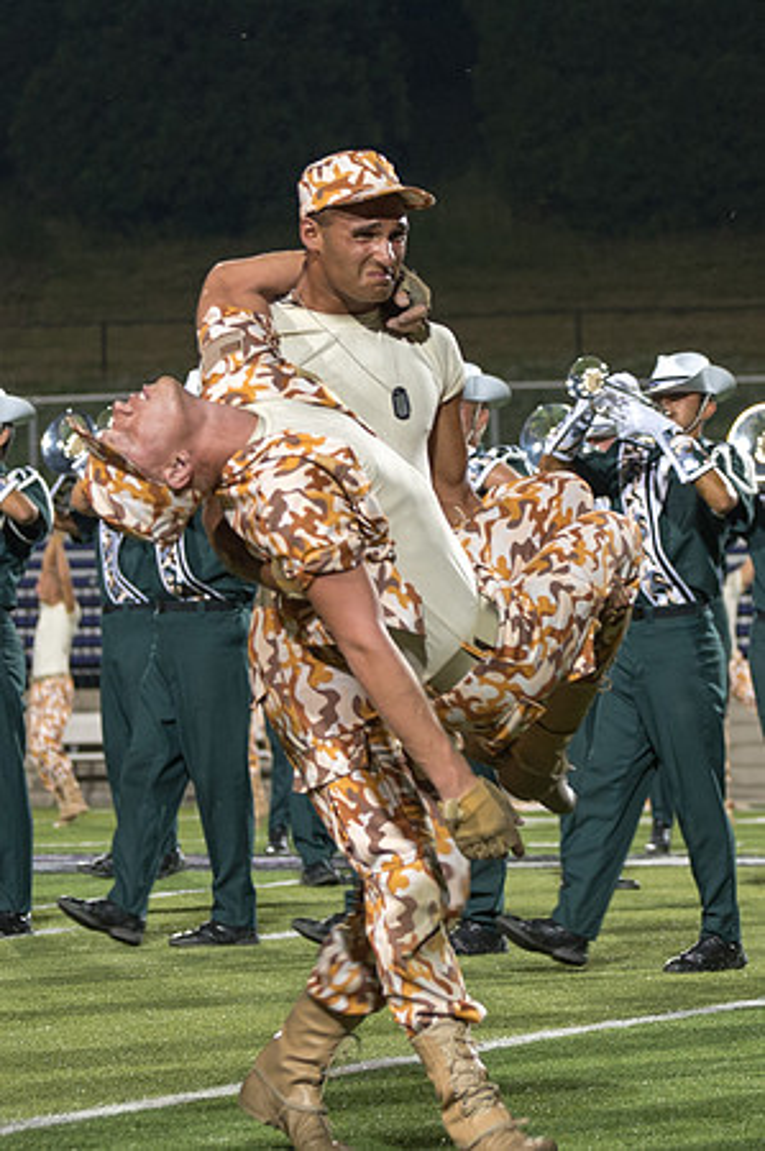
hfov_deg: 6.5
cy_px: 317
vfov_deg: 9.8
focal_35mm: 209
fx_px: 6685
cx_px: 404
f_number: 4.5
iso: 1600
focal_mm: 95
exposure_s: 1/160
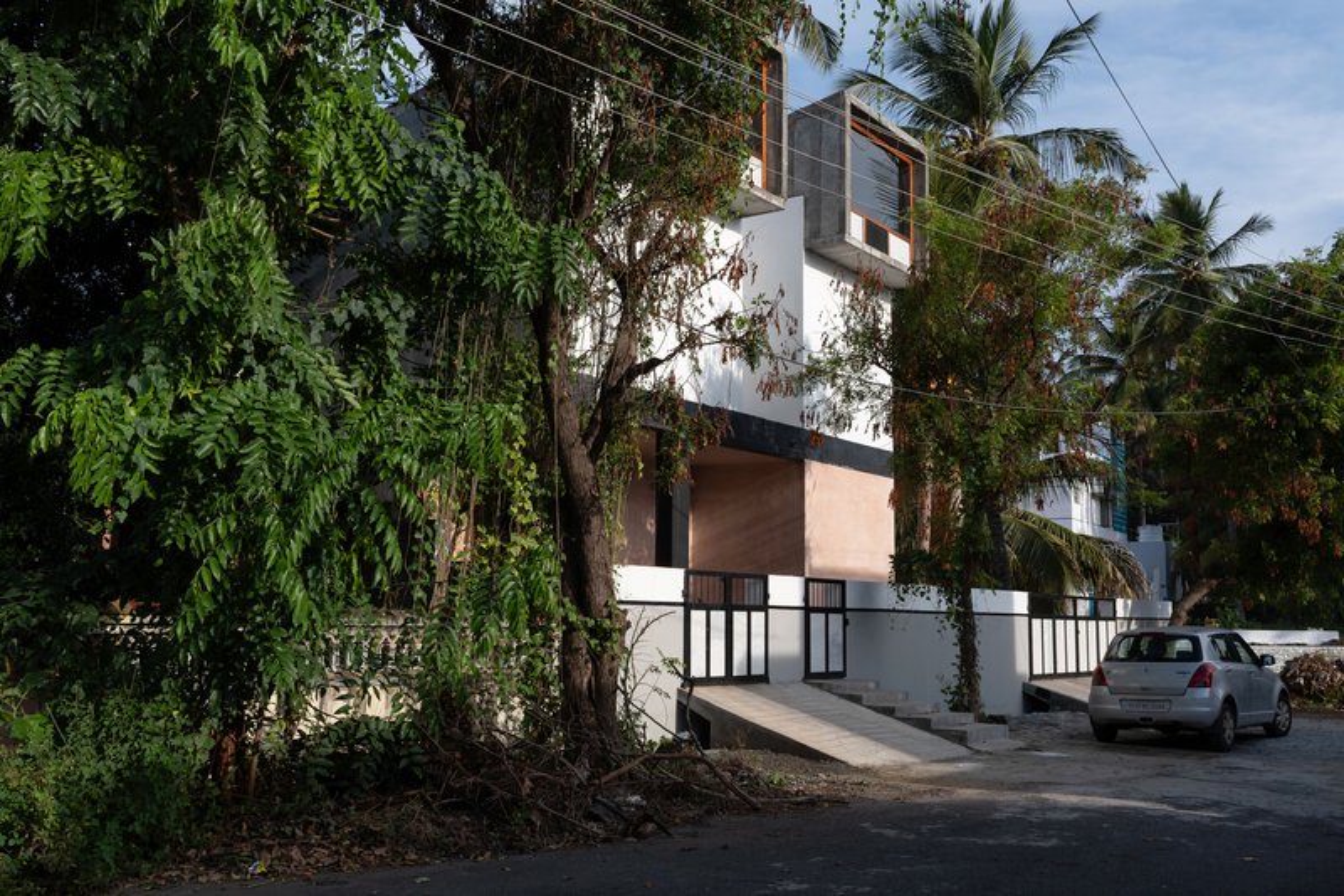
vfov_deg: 36.9
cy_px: 448
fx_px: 1344
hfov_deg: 53.1
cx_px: 672
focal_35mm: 36
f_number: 10
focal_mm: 24
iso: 100
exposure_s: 1/160
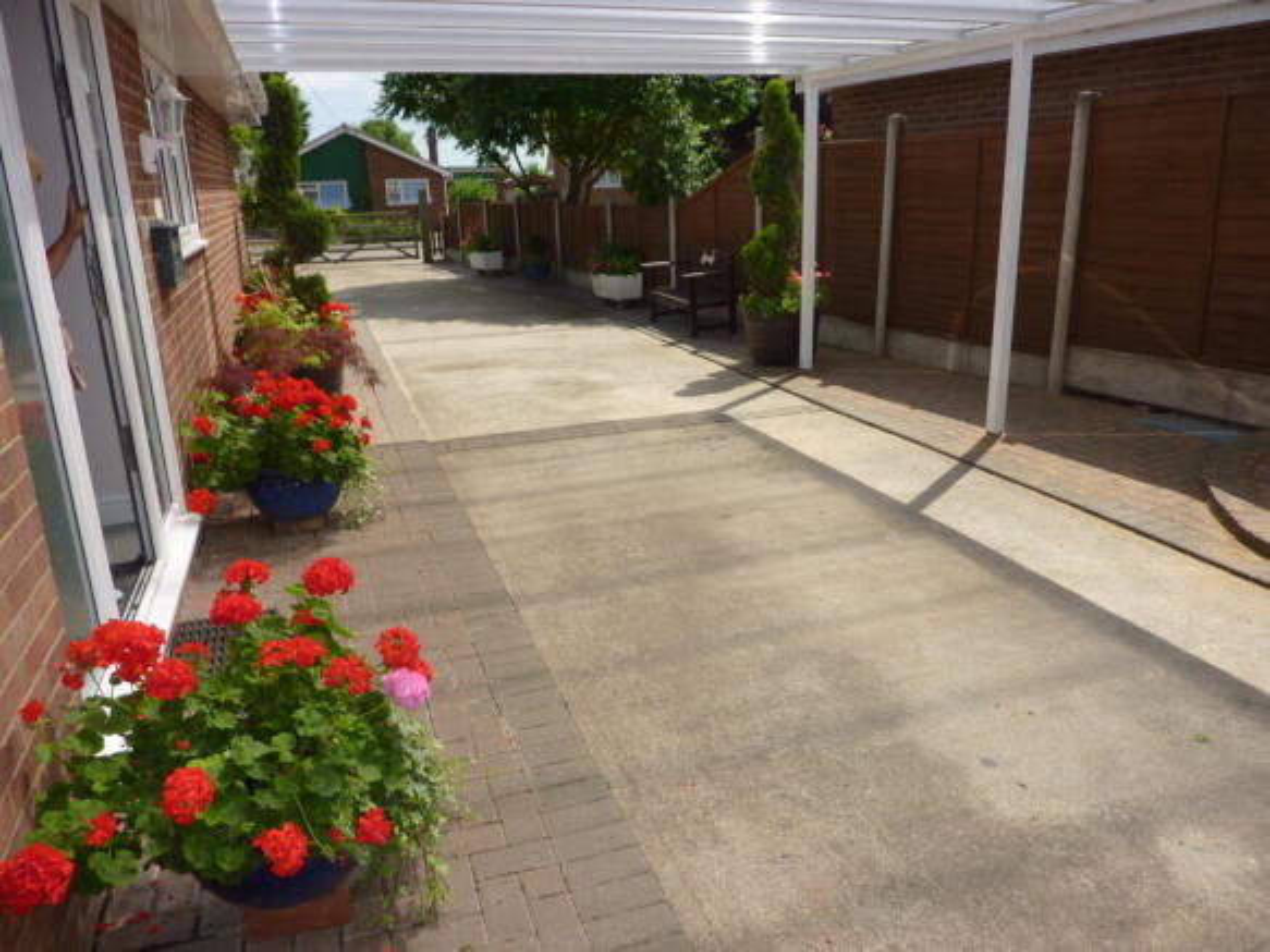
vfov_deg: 54.9
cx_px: 635
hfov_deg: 69.4
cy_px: 476
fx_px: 917
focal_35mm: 25
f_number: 3.3
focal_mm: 4.1
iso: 80
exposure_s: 1/1000
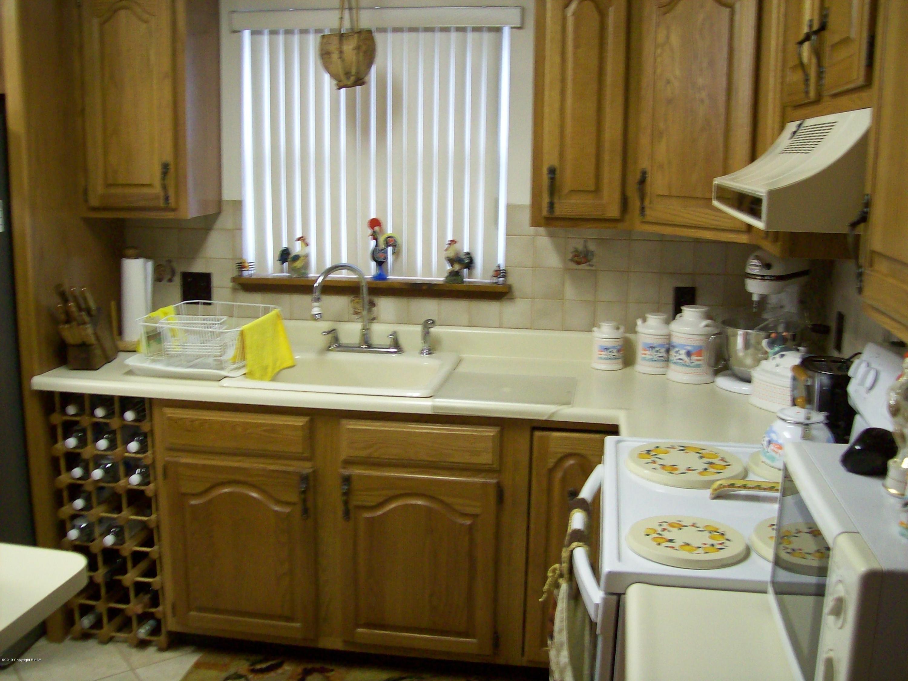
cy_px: 340
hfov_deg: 51.4
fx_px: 944
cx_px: 454
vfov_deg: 39.7
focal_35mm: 36
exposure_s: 1/11.9
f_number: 2.7
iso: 160
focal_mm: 6
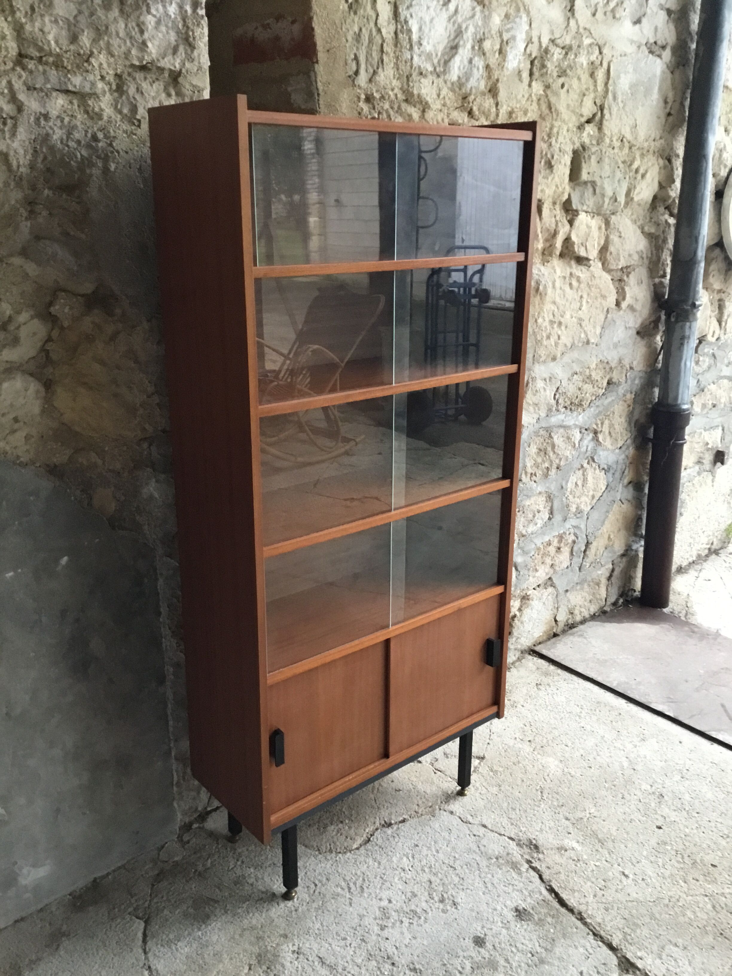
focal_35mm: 31
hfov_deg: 45.4
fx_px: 874
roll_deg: -0.4
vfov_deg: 58.4
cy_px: 488
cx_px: 366
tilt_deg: -18.8
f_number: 2.4
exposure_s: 1/33
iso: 200
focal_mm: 3.3
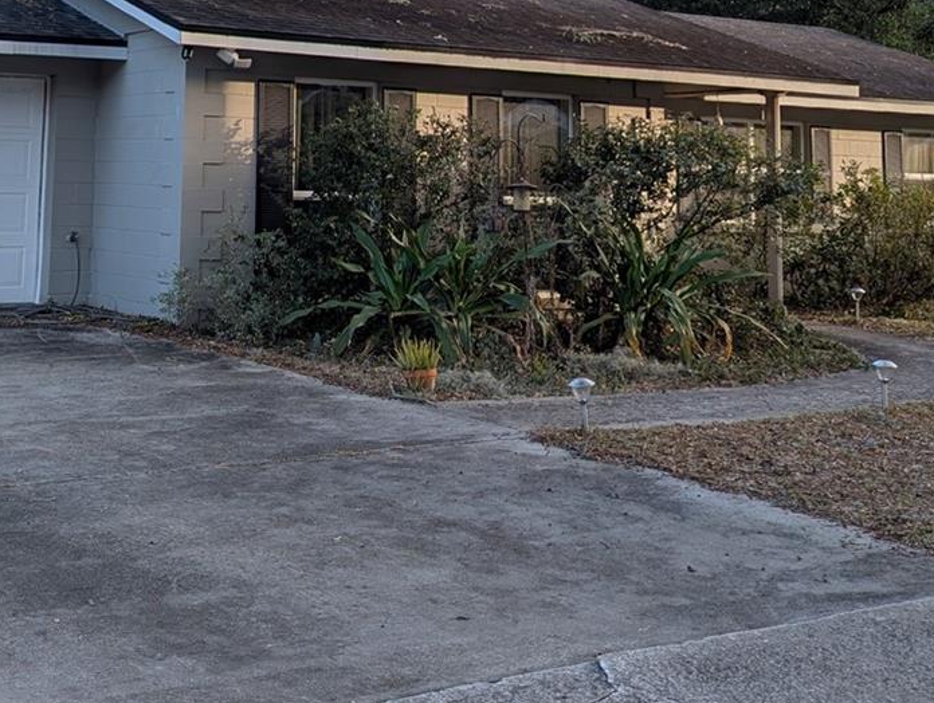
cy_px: -20
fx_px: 1486
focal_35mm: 55
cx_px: 225
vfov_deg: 25.2
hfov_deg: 34.1
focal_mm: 6.9
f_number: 1.68
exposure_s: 1/280
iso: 19
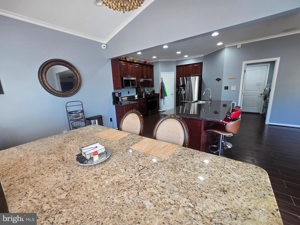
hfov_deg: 106.2
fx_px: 113
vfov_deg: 89.9
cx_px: 150
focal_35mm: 13
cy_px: 112
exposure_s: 1/60
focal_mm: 2.2
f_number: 2.2
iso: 200
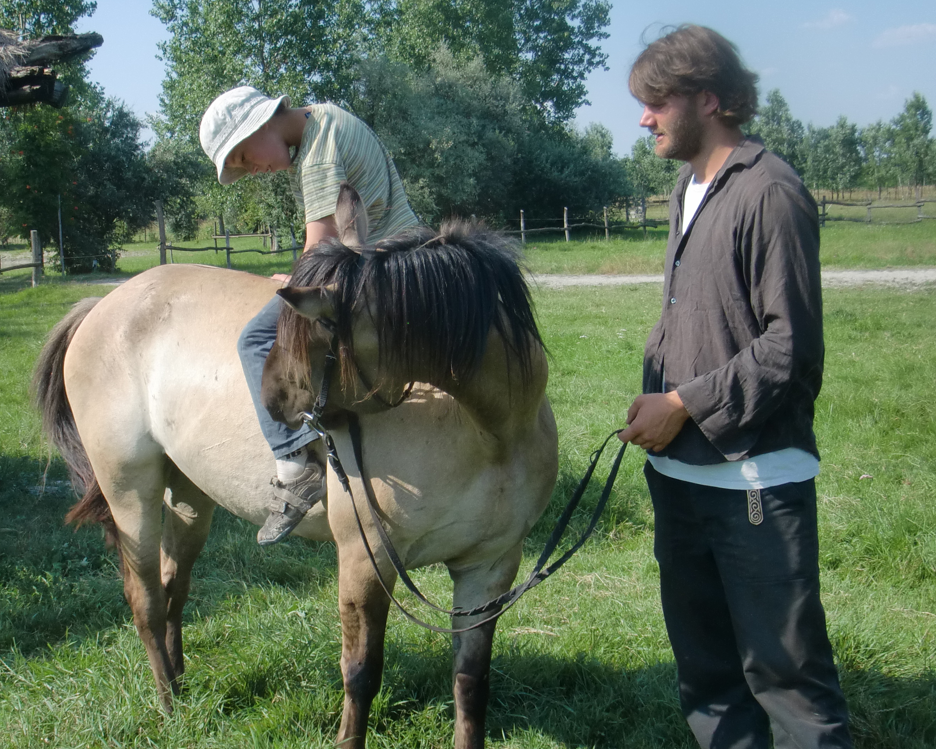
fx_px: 1552
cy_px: 460
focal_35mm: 56
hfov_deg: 33.3
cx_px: 306
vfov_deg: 27.1
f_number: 3.9
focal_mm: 6.66
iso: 64
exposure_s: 1/400
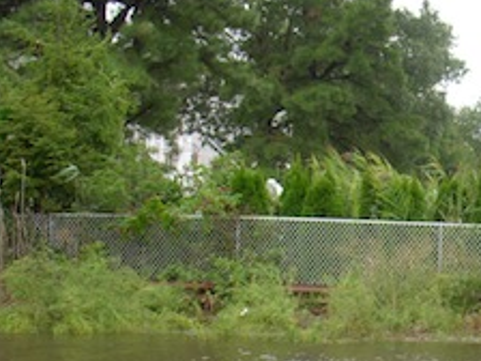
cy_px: 413
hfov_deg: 18.9
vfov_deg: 14.1
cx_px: 451
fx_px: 1417
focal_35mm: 102
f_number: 3.3
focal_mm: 6.3
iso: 100
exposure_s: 1/200
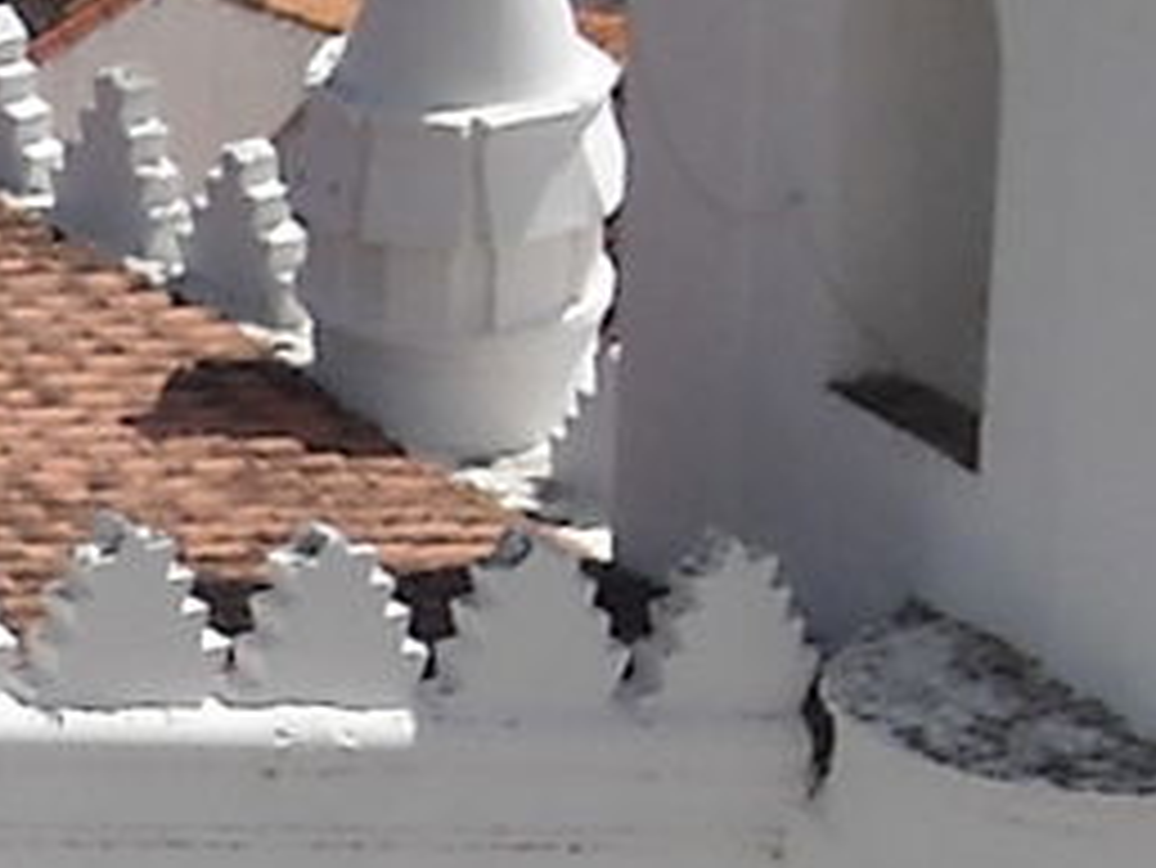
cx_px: -1273
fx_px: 13464
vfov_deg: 3.7
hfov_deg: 4.8
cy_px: 1111
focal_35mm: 403
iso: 64
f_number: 6.6
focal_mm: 8.85
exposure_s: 1/500
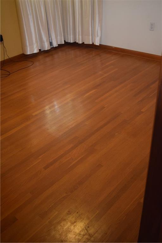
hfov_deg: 35.5
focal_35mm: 38
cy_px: 122
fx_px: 253
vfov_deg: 51.3
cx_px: 81
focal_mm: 25
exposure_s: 1/60
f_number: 4
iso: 1250
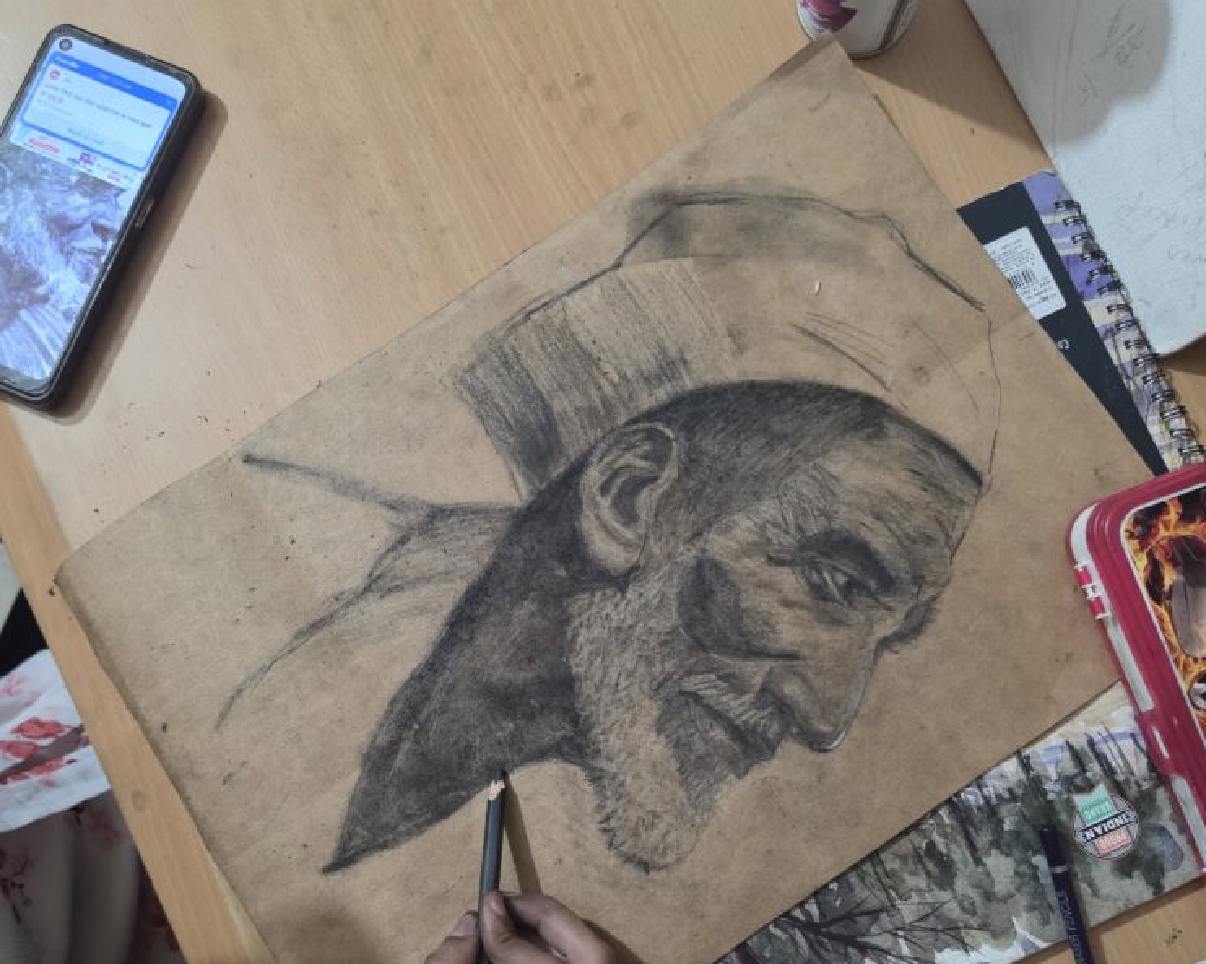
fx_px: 1106
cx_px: 585
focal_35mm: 31
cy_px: 597
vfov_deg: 46.7
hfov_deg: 57.2
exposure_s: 1/100
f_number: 1.4
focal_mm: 6.5
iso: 500
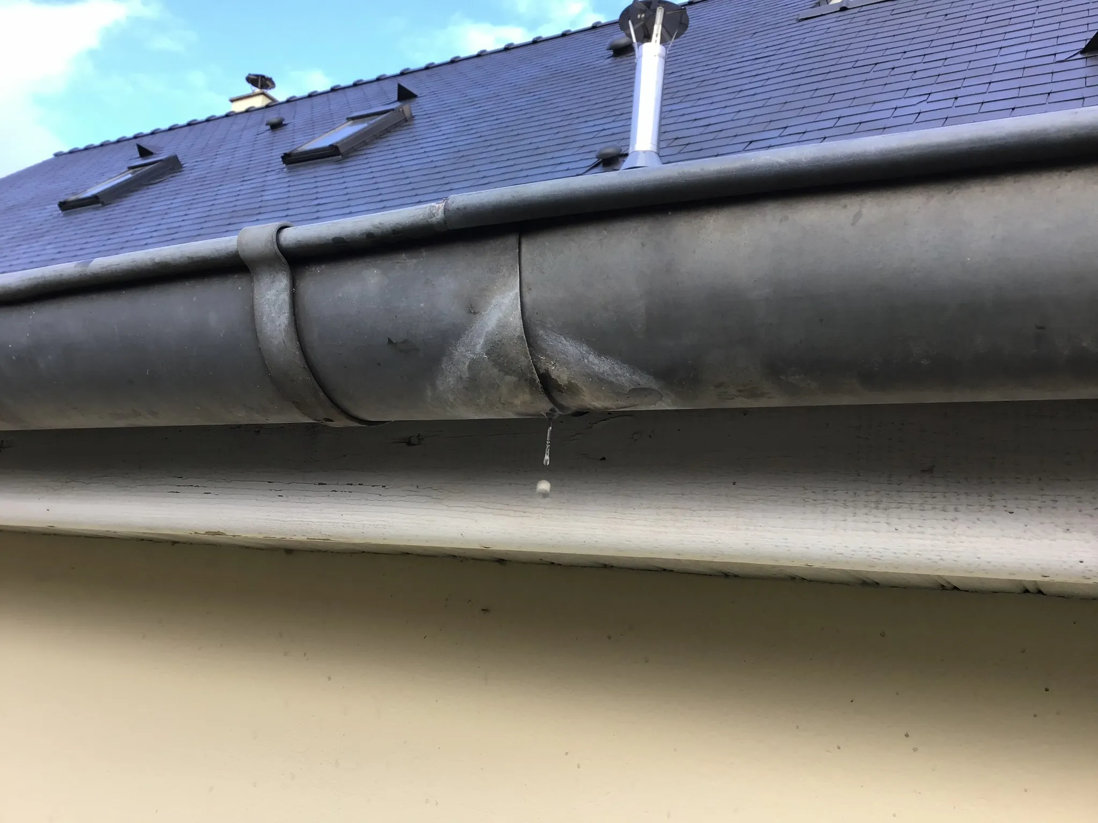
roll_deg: -5.3
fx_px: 983
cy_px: 412
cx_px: 549
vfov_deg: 45.4
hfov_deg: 58.4
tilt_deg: +13.0
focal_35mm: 31
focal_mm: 3.3
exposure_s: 1/186
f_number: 2.4
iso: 25
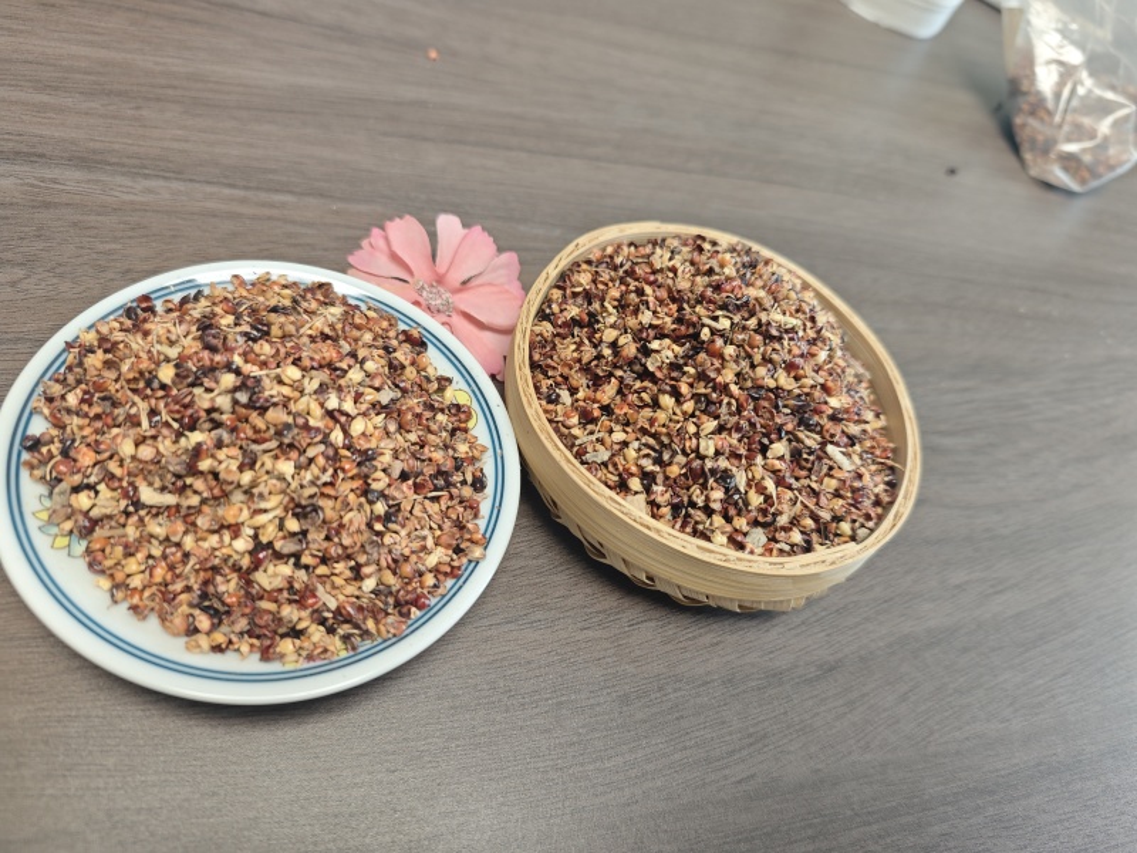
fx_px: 755
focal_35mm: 23
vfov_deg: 58.9
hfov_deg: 73.9
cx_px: 568
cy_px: 426
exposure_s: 1/113
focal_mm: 6.55
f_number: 1.6
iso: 250
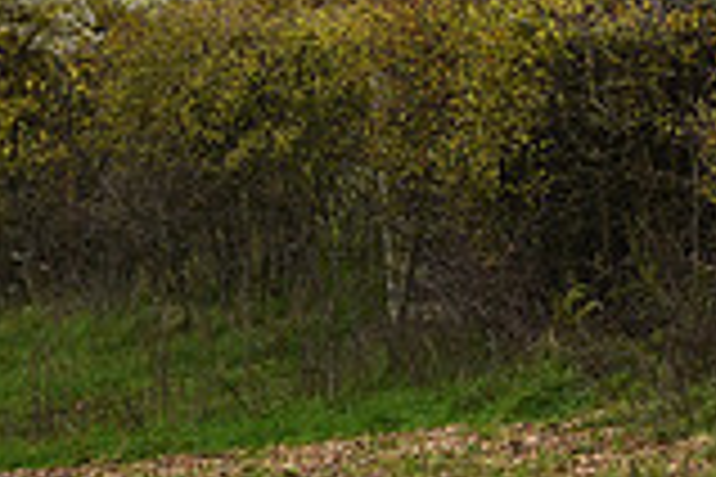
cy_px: -112
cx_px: 1252
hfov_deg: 2.8
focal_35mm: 728
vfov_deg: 1.9
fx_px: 14478
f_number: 5
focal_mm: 200
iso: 1250
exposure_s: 1/1000
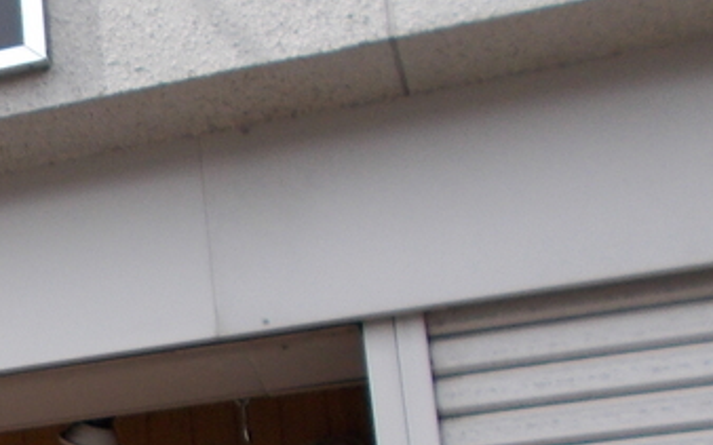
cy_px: 502
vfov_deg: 11.4
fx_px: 2195
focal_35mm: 113
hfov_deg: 16.0
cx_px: -523
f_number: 3.4
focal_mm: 5.3
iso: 80
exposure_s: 1/500
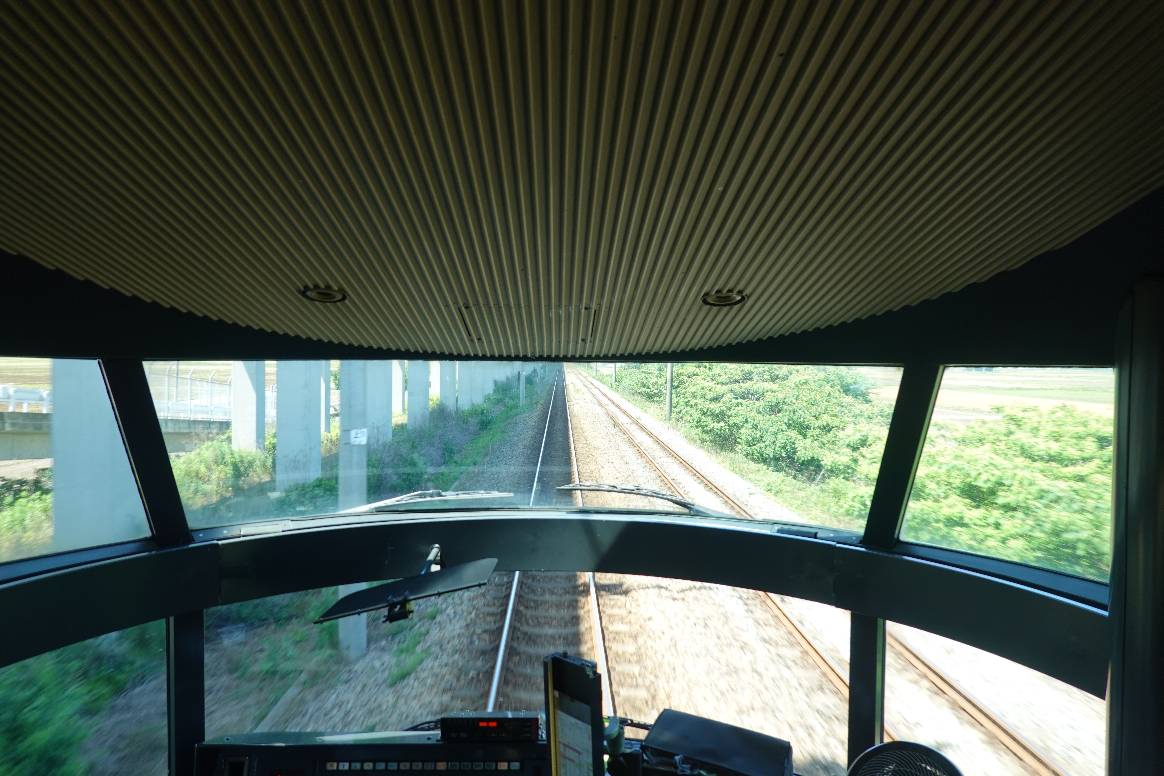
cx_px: 582
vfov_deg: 53.1
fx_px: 776
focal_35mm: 24
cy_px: 388
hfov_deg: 73.7
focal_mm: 9
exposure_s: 1/160
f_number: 2.8
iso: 125
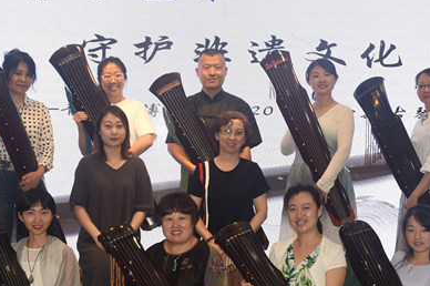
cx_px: 185
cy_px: 166
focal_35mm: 66
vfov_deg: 20.6
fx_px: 788
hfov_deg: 30.5
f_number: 8
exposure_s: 1/60
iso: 800
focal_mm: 32
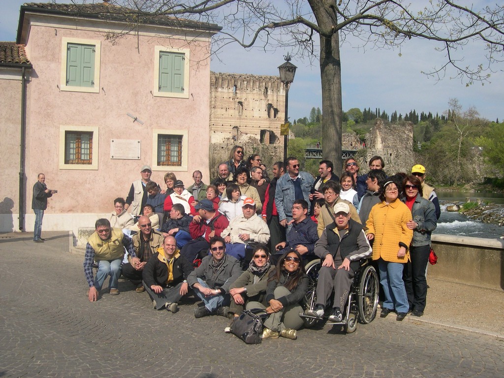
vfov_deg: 37.7
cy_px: 189
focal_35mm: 38
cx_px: 252
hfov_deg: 49.0
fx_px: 553
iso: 100
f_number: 7.6
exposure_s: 1/241
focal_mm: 8
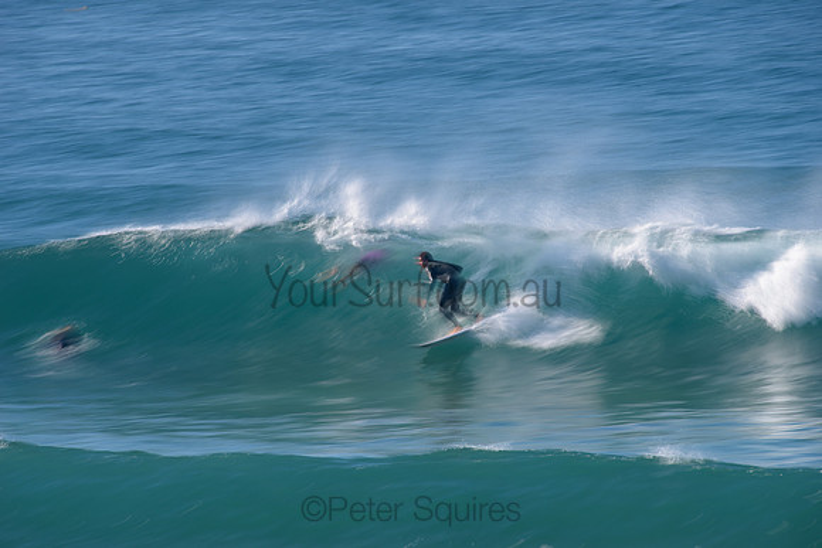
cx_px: 411
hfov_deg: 4.1
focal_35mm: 500
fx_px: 11419
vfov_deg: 2.8
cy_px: 274
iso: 31
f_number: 13
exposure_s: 1/13
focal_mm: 500
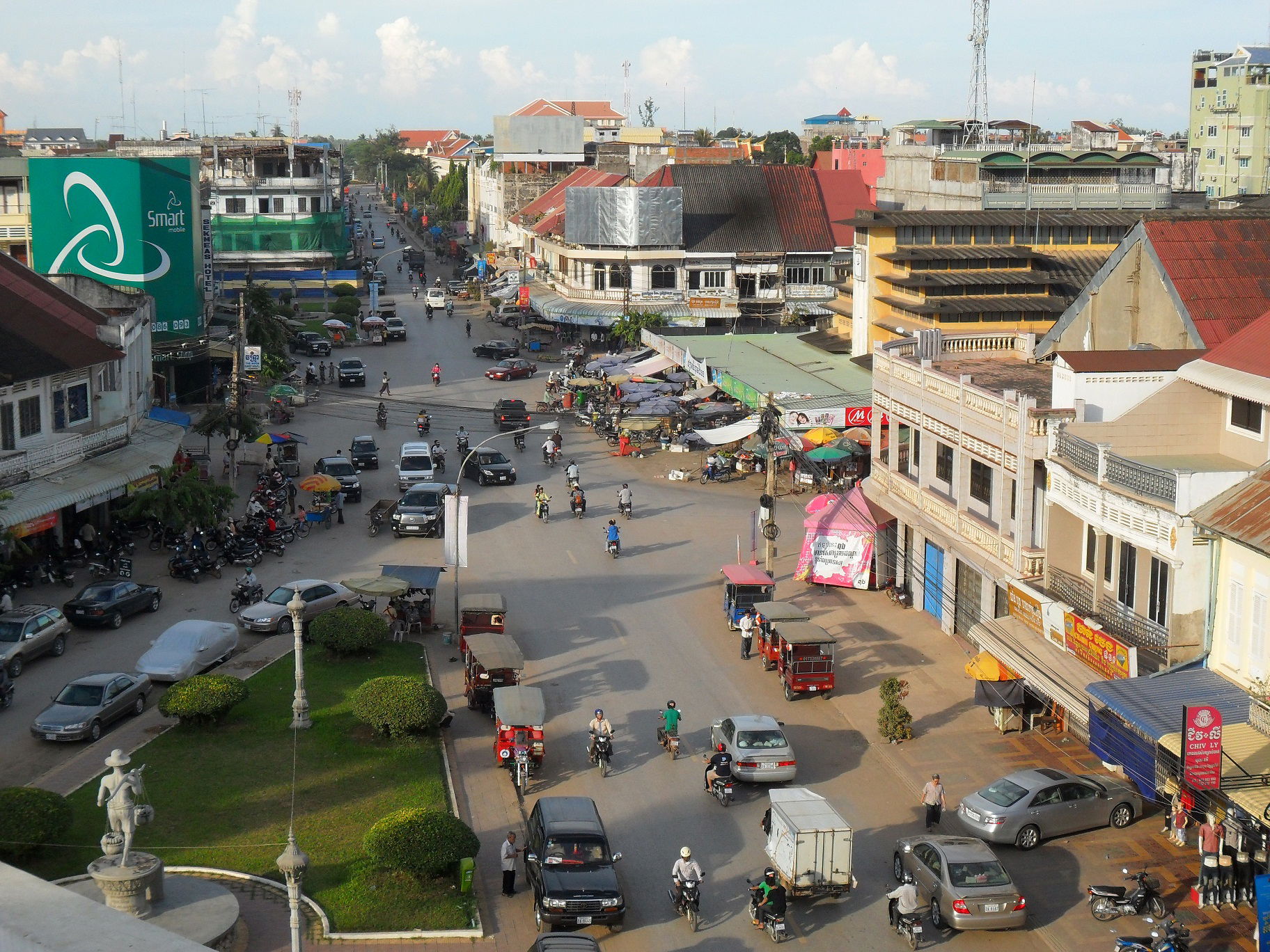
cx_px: 635
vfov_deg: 28.0
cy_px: 476
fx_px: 1908
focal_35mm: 52
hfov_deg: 36.8
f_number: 5
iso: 100
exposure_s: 1/350
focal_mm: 9.3
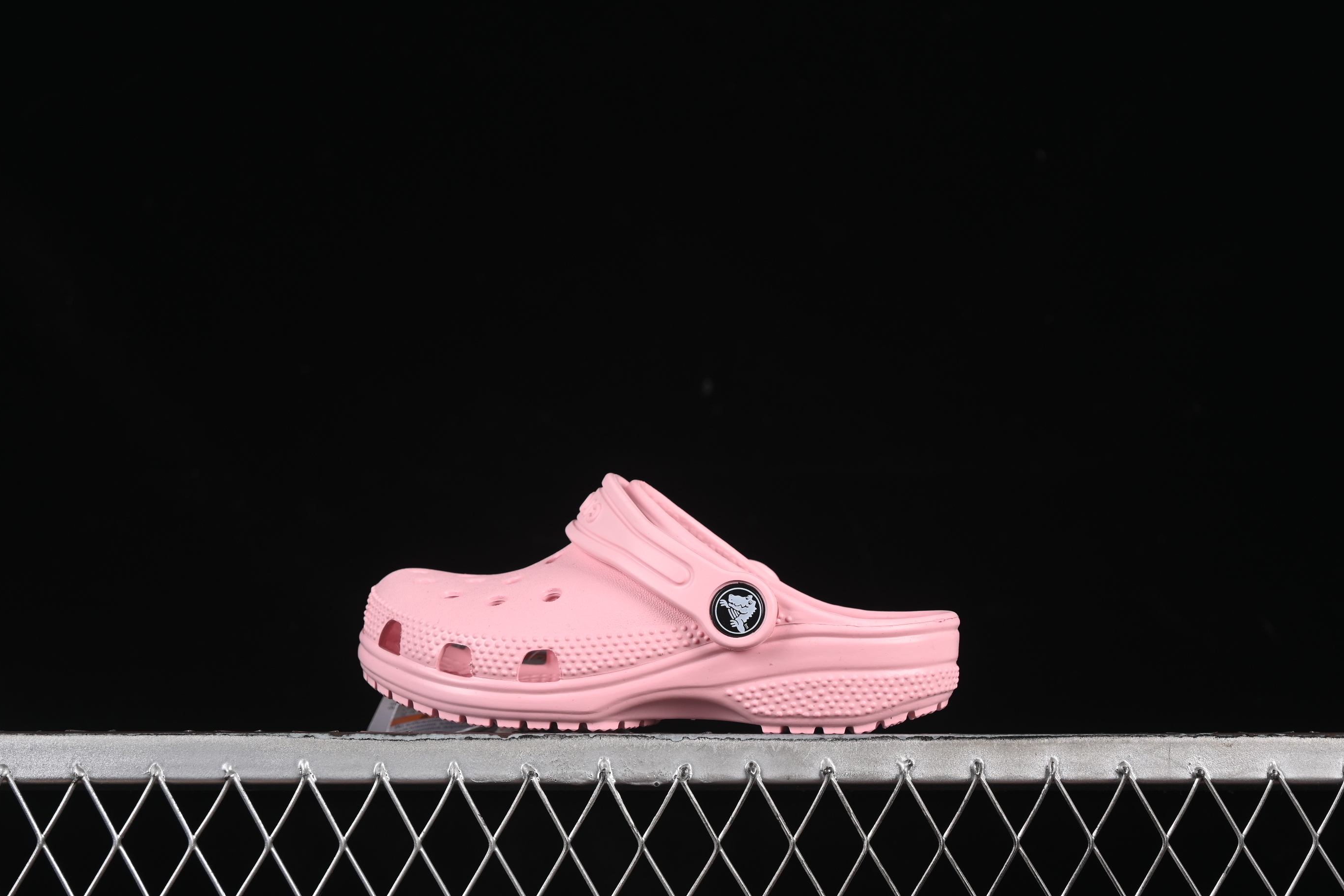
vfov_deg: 18.0
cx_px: 670
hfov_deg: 26.6
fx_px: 2837
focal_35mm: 76
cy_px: 446
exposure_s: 1/80
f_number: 7.1
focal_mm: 50
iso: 160
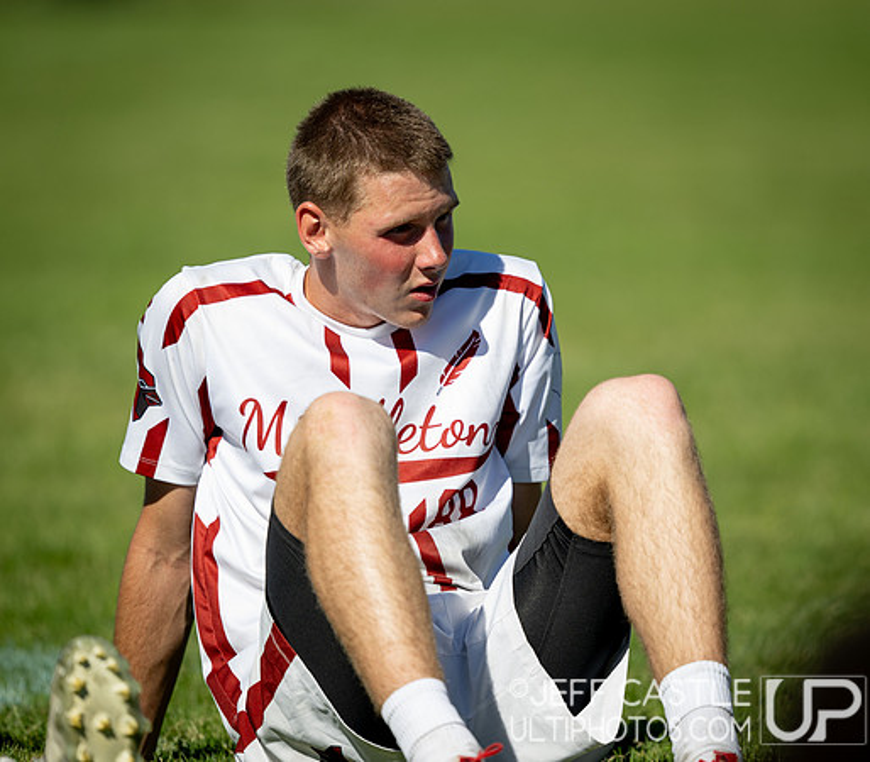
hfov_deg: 3.7
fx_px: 13382
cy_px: 360
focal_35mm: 501
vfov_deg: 3.3
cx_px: 487
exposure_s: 1/2000
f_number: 2.8
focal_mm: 400
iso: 64
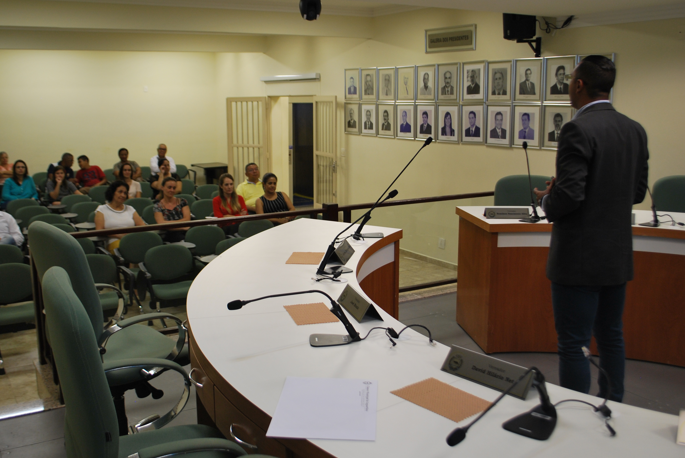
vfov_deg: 37.9
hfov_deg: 54.2
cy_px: 219
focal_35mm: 35
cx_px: 298
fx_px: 667
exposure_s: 1/40
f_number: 3.8
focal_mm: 20
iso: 200
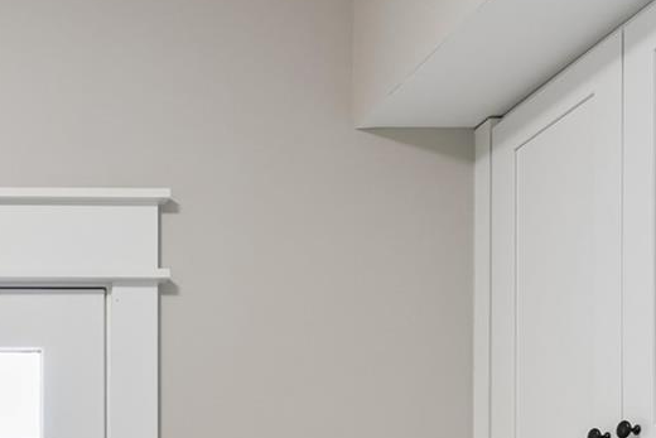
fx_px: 1155
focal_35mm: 63
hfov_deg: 27.8
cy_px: 682
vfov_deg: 18.6
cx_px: -130
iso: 400
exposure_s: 1/2.5
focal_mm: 16.1
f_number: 13
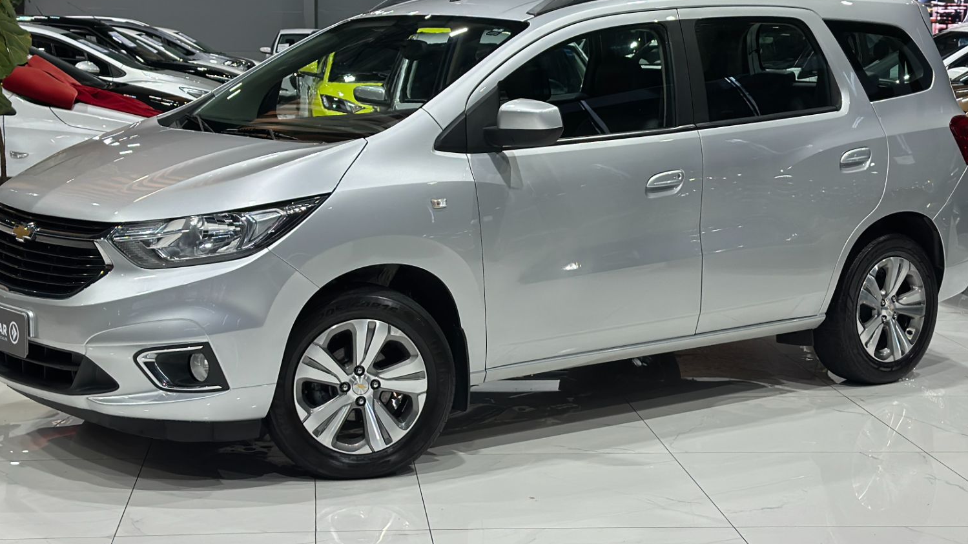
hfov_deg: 31.4
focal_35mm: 67
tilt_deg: -6.9
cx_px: 473
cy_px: 217
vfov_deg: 18.0
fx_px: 1720
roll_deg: -0.8
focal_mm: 6.86
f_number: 1.78
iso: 125
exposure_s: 1/120
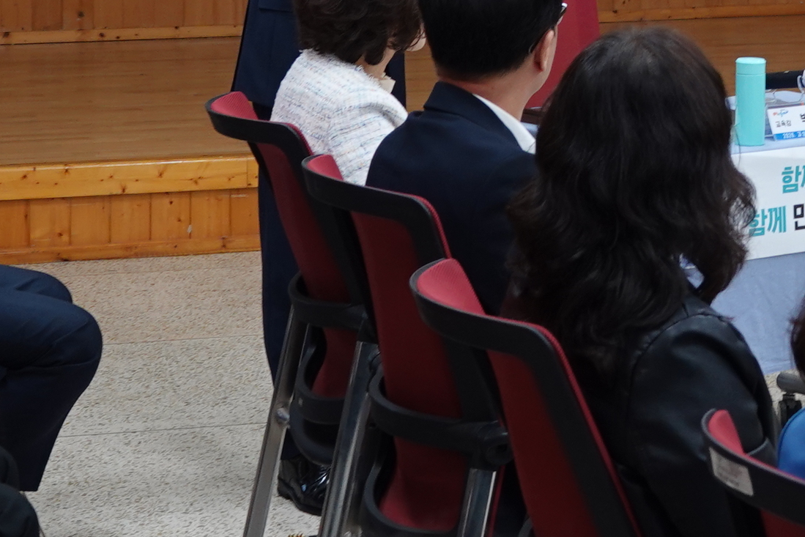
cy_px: -281
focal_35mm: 138
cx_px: 730
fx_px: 3086
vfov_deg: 9.6
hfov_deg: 14.7
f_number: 3.2
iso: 200
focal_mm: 14.16
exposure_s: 1/40
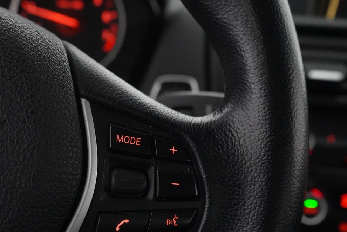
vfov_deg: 24.7
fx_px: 520
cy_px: 181
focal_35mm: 54
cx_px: 124
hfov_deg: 36.6
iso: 12800
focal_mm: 33
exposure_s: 1/60
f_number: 5.6
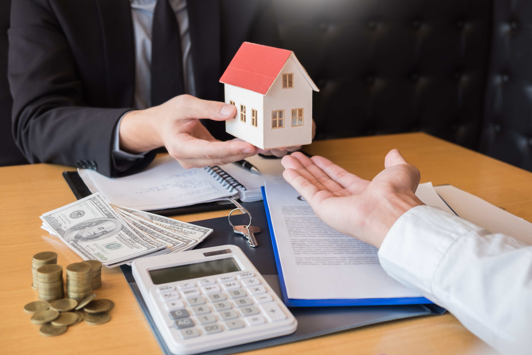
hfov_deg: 41.9
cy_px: 178
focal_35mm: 47
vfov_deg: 28.6
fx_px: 695
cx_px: 266
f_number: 3.6
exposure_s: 1/80
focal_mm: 31.5
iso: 200
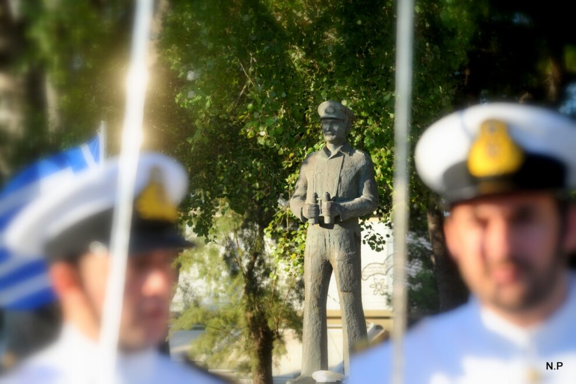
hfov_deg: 15.2
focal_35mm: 135
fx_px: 2160
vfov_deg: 10.2
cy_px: 192
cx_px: 288
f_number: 7.1
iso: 200
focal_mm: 135
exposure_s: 1/250
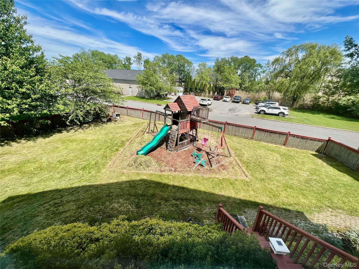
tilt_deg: -21.2
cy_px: 134
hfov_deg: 106.2
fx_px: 135
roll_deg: -3.4
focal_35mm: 13
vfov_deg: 89.9
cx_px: 180
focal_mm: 1.57
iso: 32
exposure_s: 1/960
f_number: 1.8
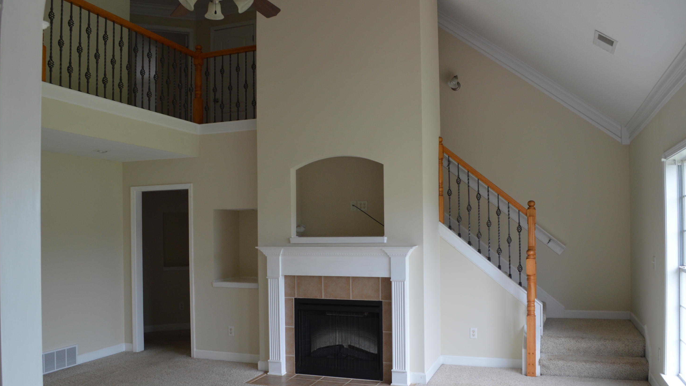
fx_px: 527
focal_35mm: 29
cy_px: 219
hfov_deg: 66.1
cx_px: 346
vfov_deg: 40.1
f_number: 5.6
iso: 400
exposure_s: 1/125
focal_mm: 18
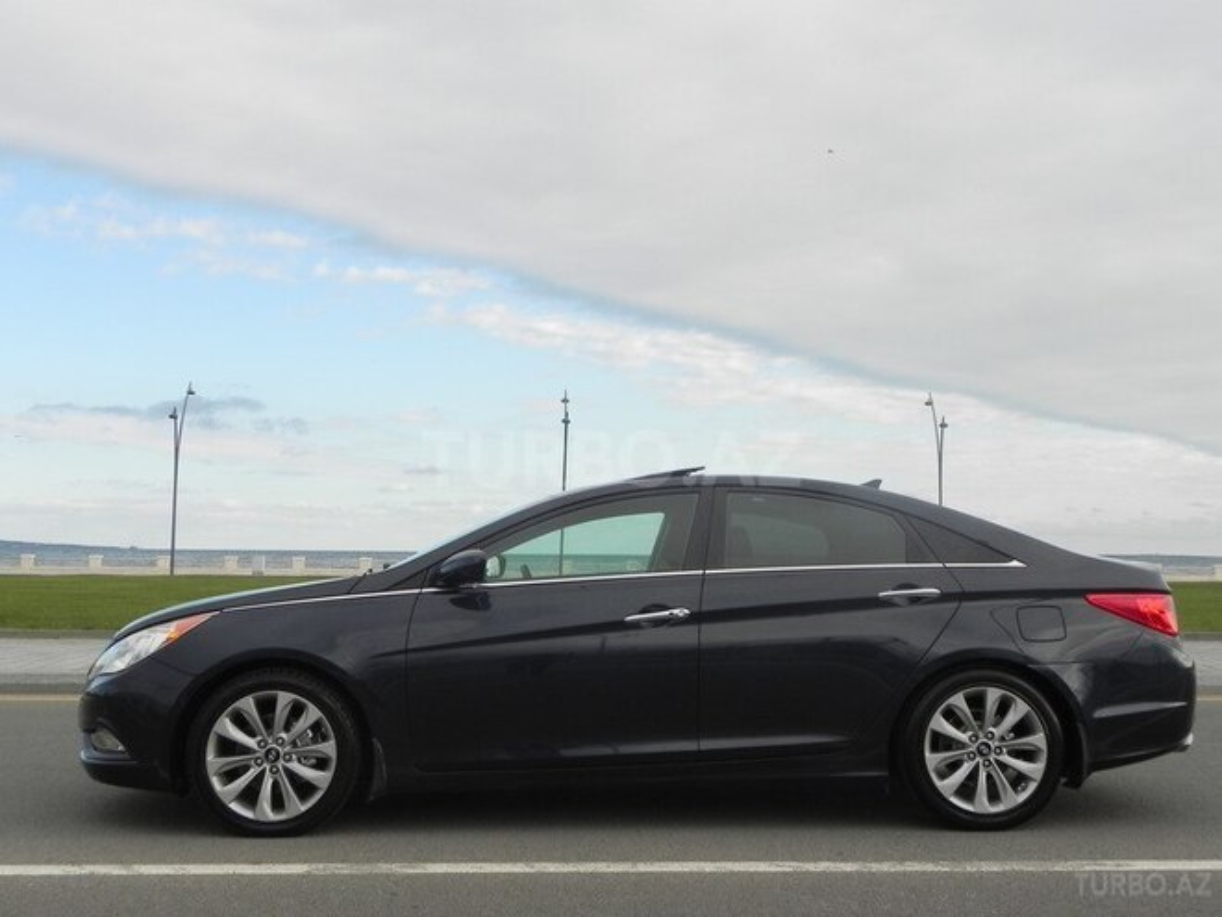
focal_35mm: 41
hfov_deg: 45.8
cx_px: 611
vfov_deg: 35.1
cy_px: 458
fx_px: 1447
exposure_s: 1/310
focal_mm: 7.3
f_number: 5.6
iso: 160
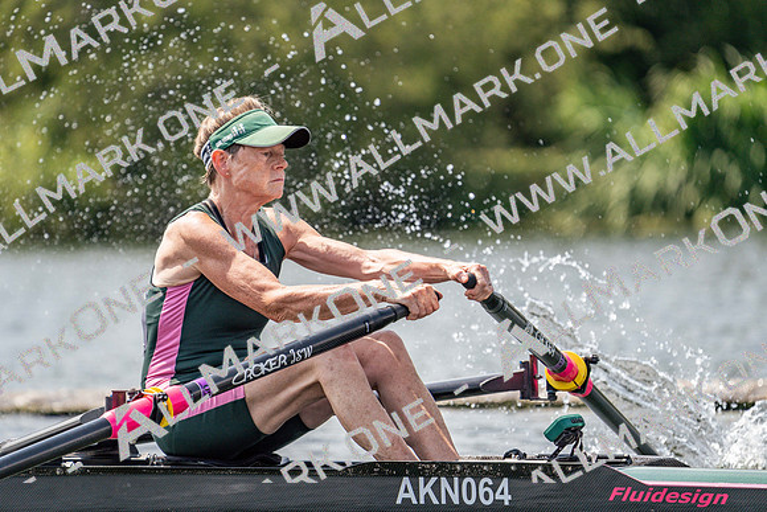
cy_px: 256
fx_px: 9866
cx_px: 384
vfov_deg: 3.0
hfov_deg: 4.5
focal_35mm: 463
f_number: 6.3
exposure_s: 1/1600
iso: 400
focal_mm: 463
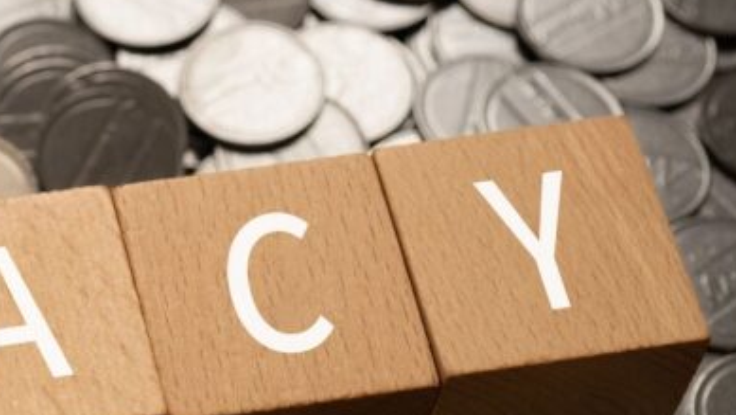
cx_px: -178
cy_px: 196
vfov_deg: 8.8
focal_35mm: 138
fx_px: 2694
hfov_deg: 15.0
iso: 100
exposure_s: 1/125
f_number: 4.5
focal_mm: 50
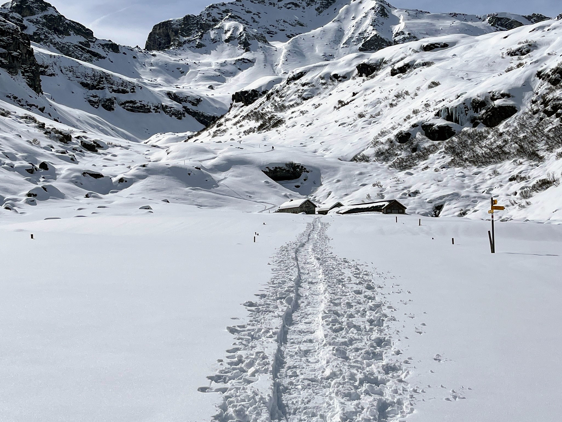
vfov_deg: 28.5
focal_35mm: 51
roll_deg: +0.9
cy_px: 190
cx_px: 311
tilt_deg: +5.8
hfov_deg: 37.5
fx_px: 828
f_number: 1.6
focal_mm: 5.1
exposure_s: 1/17241
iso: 40
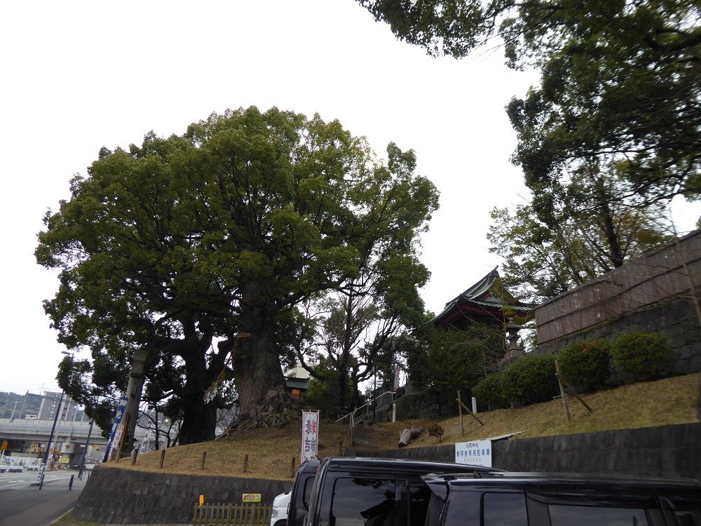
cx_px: 350
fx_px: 506
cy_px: 263
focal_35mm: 25
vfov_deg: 54.9
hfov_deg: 69.4
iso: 100
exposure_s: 1/80
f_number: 3.3
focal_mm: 4.3
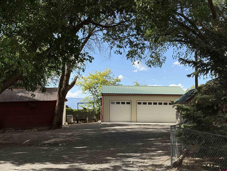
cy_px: 86
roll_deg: -0.9
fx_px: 315
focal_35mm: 48
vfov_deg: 30.3
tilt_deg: +6.6
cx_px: 114
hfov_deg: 39.7
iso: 80
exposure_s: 1/2865
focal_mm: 6.76
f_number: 1.78
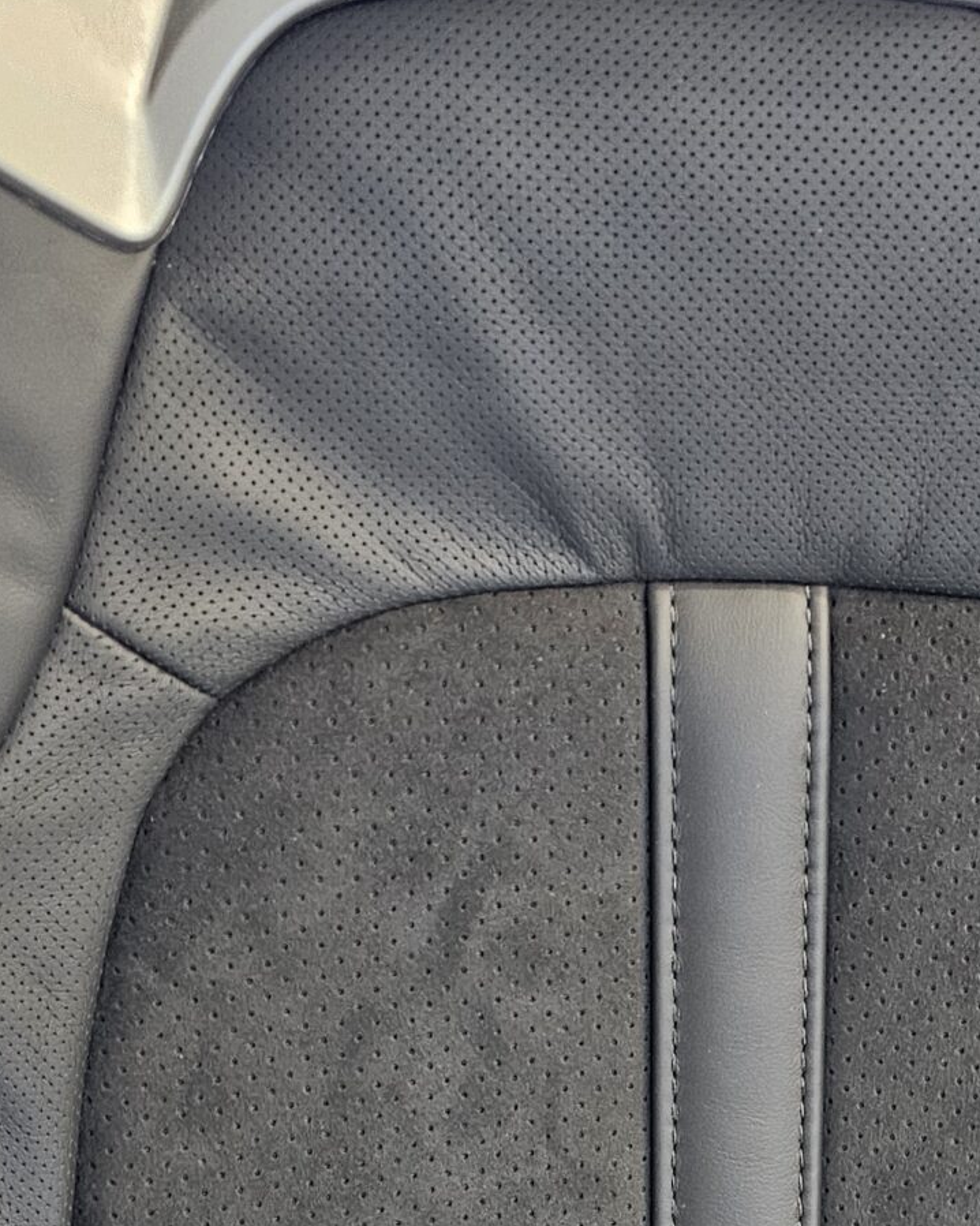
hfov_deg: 23.1
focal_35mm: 64
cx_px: 931
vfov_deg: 28.9
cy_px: 978
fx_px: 2321
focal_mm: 6.3
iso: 640
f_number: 1.7
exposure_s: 1/40
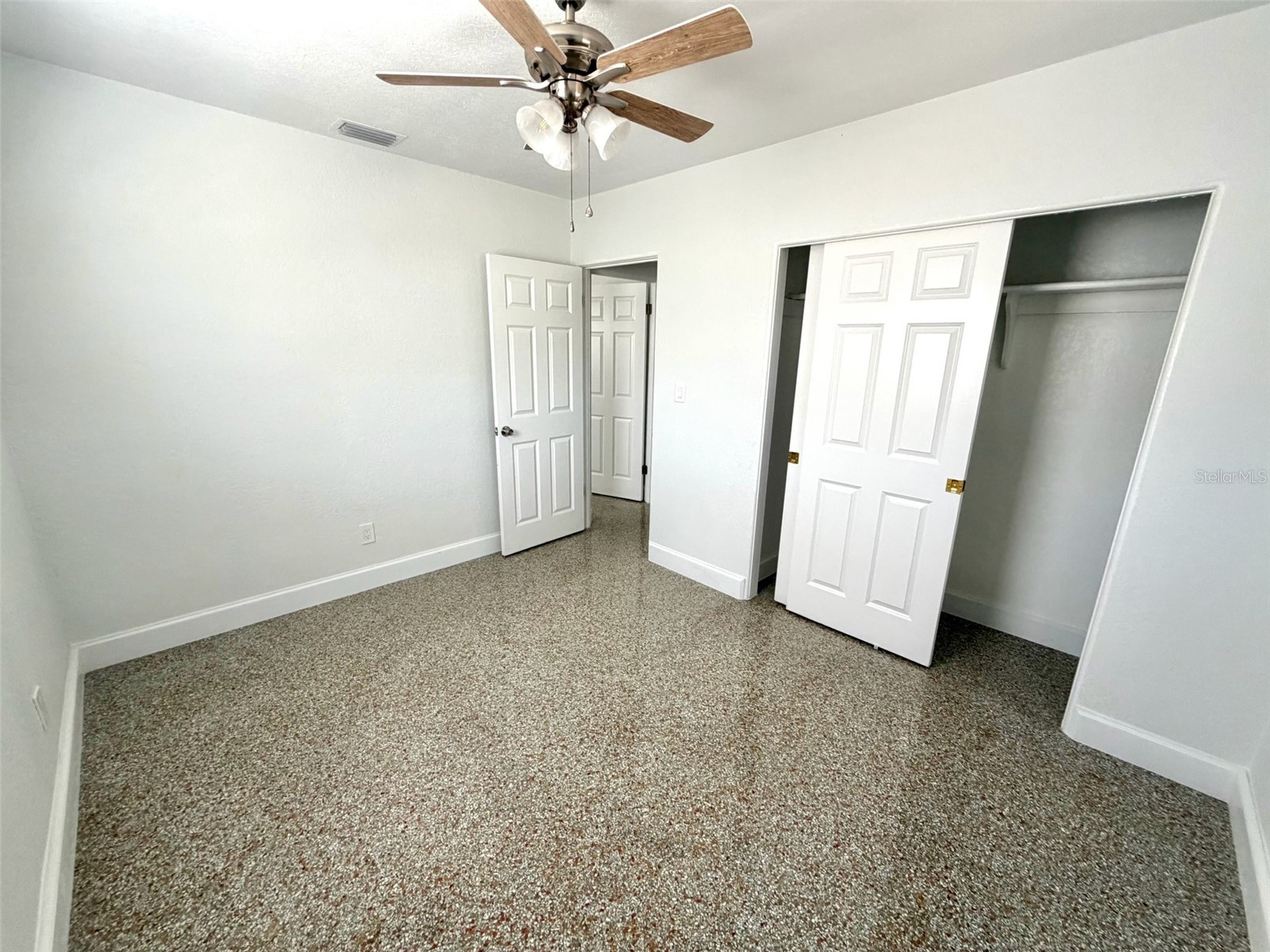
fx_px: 514
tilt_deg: -14.5
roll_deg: -1.8
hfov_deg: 102.1
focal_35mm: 14
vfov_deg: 85.7
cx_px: 635
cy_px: 476
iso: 200
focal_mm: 2.22
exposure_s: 1/121
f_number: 2.2
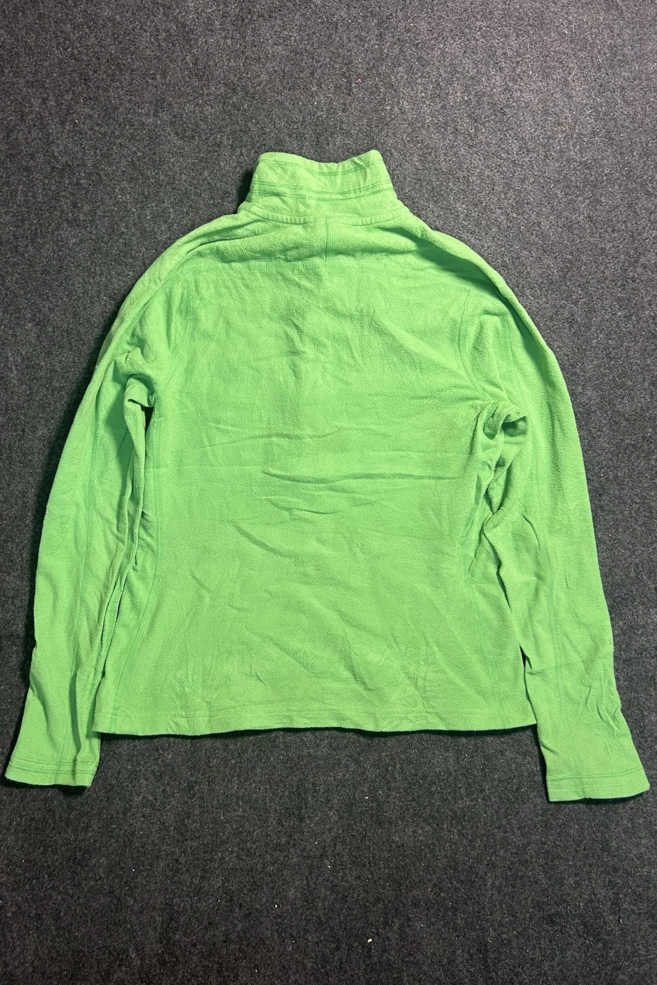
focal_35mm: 28
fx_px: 766
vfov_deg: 65.5
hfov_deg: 46.4
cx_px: 305
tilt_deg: -64.1
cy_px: 507
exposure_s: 1/50
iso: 125
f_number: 1.5
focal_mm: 5.7
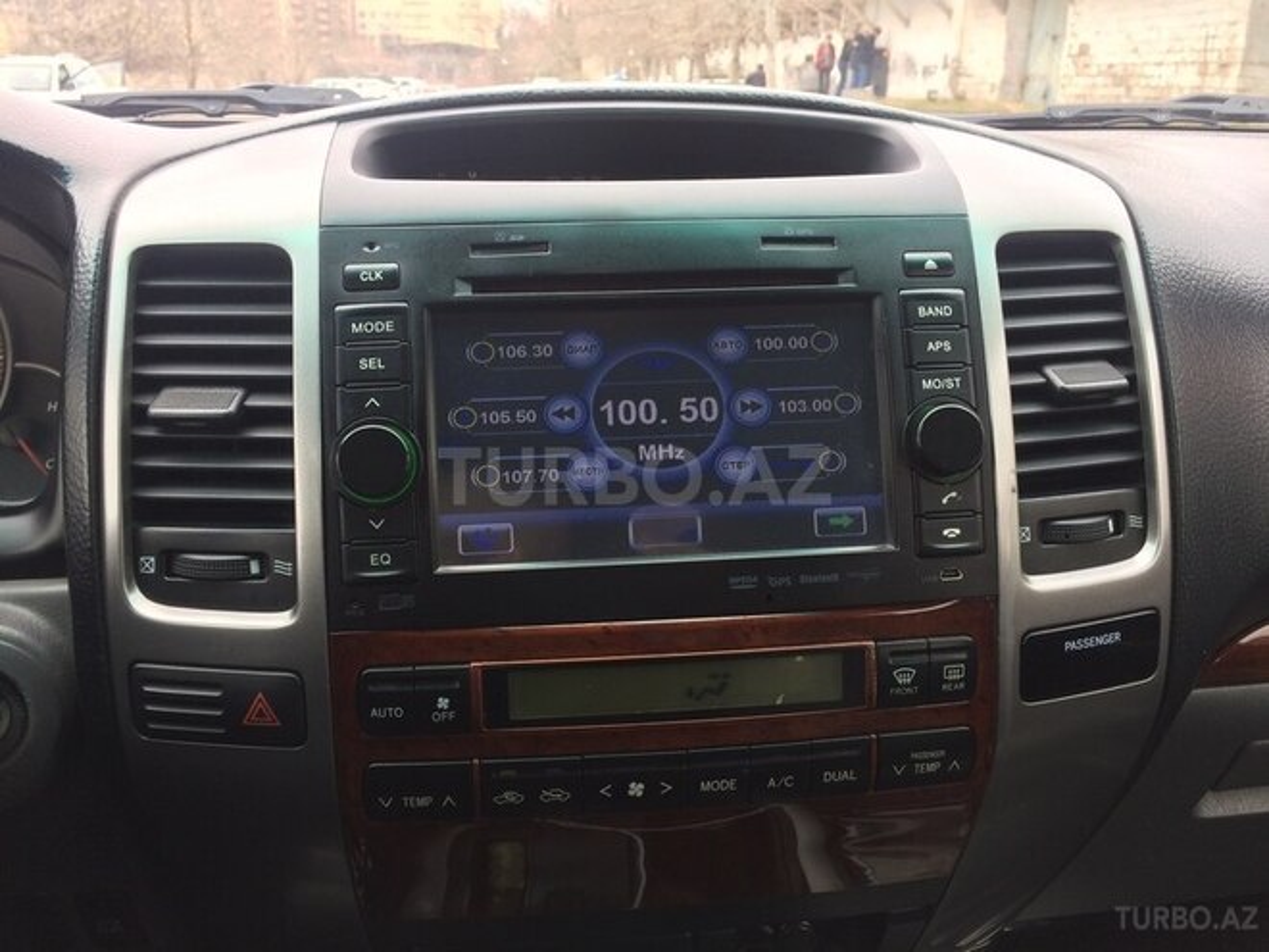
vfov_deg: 48.2
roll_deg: -0.4
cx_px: 634
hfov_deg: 61.7
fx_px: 1063
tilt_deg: -20.2
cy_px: 476
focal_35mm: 29
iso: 40
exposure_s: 1/50
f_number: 2.2
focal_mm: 4.15
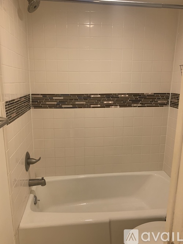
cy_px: 122
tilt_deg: -12.1
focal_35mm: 26
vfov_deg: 67.3
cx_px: 92
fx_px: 183
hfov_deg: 53.0
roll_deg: -0.5
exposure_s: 1/60
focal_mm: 4.25
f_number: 1.8
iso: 200
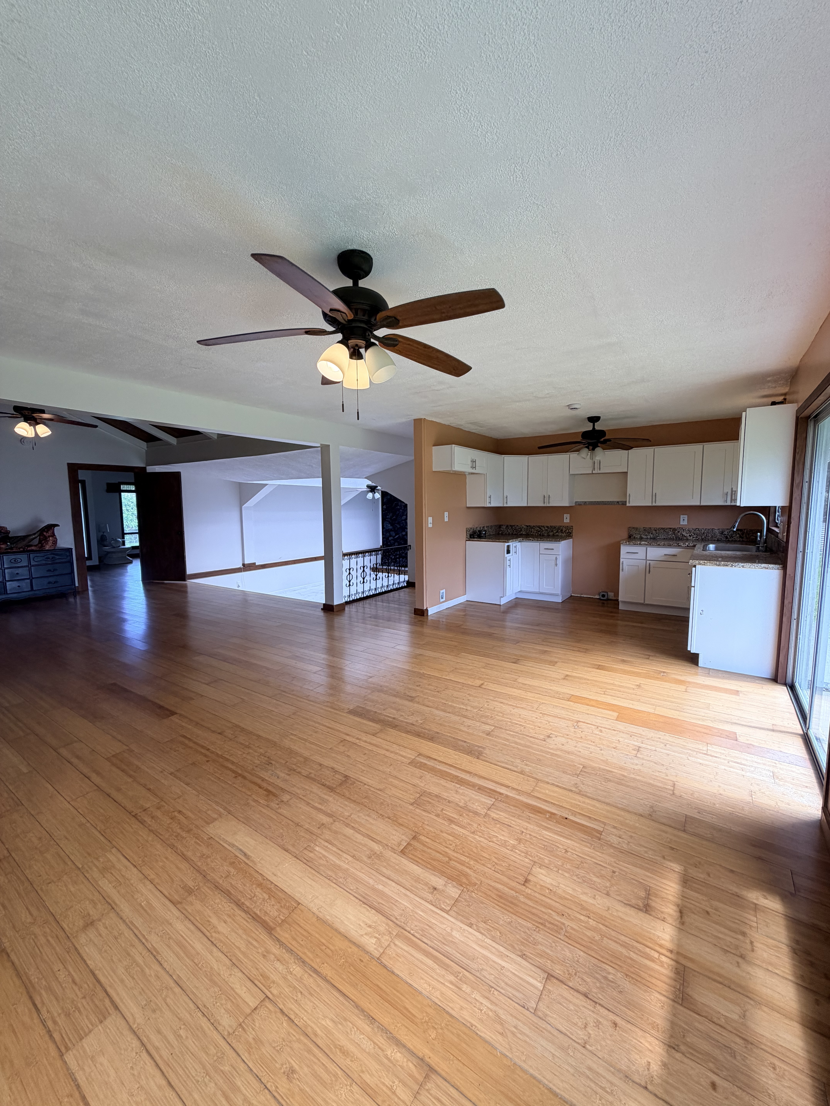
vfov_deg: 102.1
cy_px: 553
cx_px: 415
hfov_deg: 85.7
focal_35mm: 14
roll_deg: +0.1
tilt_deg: -5.8
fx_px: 448
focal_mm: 2.22
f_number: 2.2
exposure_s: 1/120
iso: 80
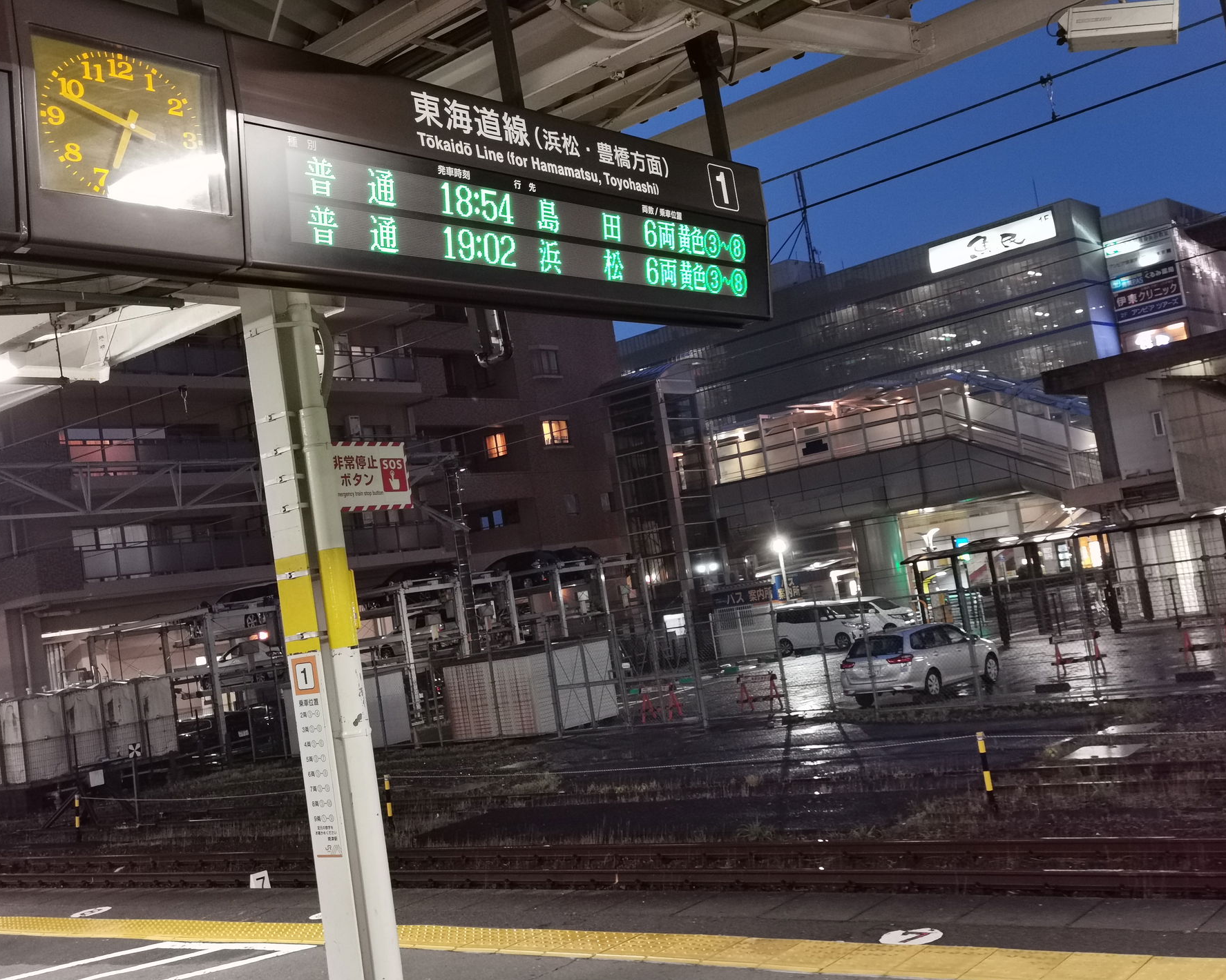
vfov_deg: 39.2
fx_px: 1379
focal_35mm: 38
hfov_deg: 47.9
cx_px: 621
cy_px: 491
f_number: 1.6
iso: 400
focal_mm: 5.56
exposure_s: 1/40
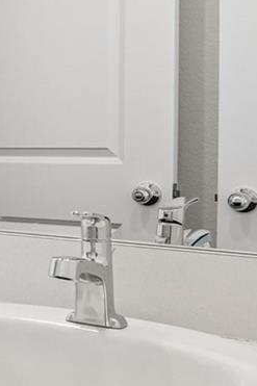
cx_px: -368
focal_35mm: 71
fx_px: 763
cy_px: 135
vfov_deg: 28.3
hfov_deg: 13.6
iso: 200
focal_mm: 11
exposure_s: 1/30
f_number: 8
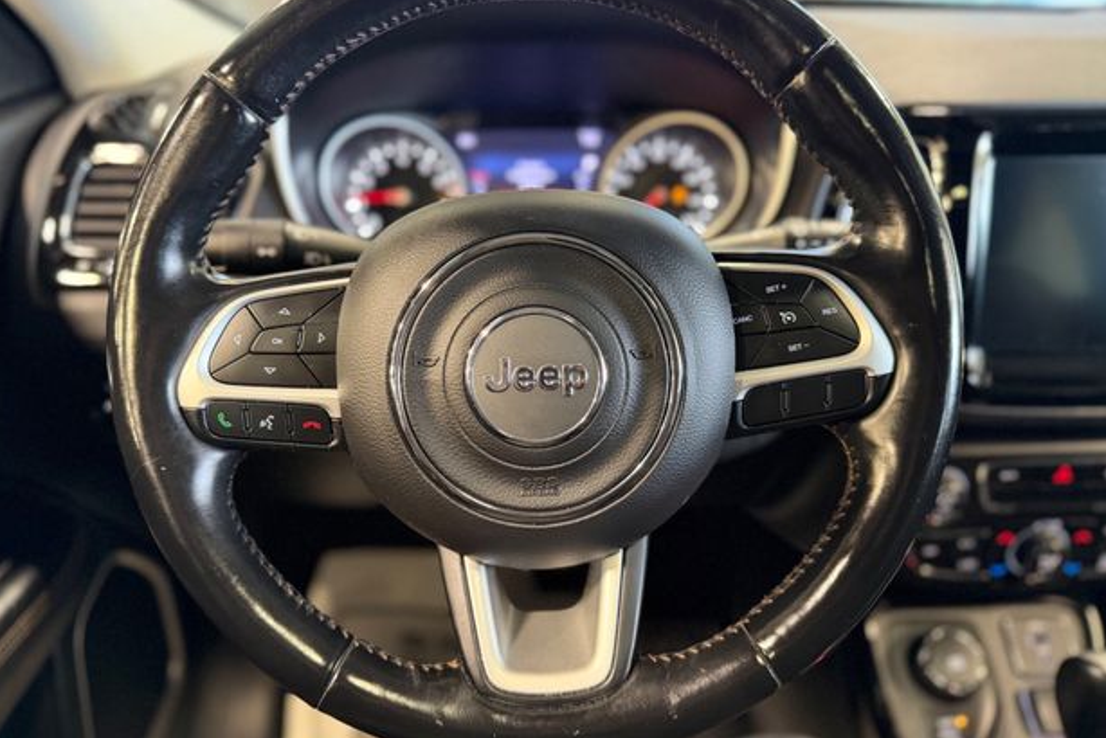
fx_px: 799
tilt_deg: -24.6
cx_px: 533
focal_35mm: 26
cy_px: 337
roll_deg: +0.0
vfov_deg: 49.5
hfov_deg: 69.3
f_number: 1.78
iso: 640
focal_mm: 6.76
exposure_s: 1/40
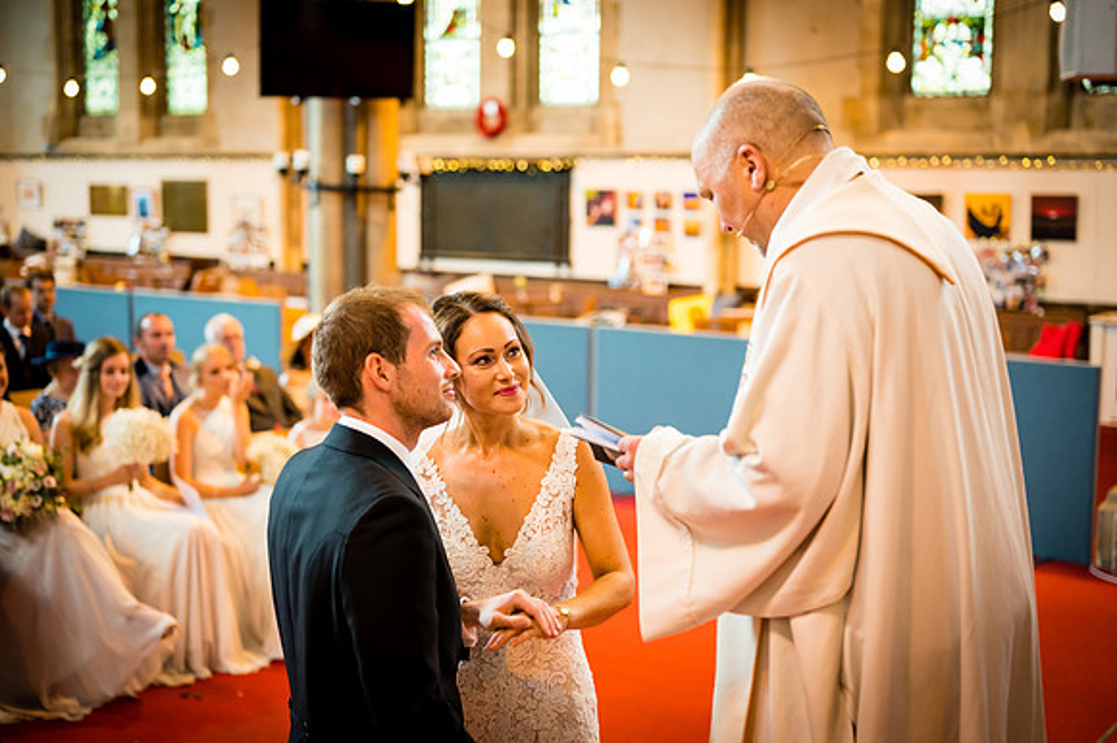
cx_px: 558
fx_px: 1550
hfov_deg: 39.6
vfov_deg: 27.0
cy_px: 372
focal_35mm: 50
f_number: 2.2
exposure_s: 1/160
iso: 1000
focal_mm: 50
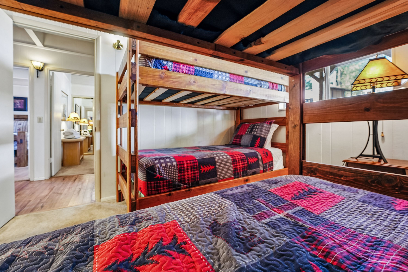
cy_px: 136
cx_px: 204
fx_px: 159
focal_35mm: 14
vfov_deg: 81.2
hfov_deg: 104.3
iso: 400
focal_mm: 14
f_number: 8
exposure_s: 1/4
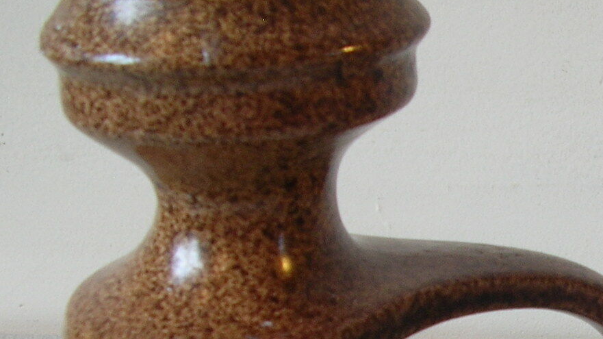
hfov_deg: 20.5
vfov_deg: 12.0
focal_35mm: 99
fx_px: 1582
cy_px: 409
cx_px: 673
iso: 51
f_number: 2.8
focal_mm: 5.8
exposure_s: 1/5.7
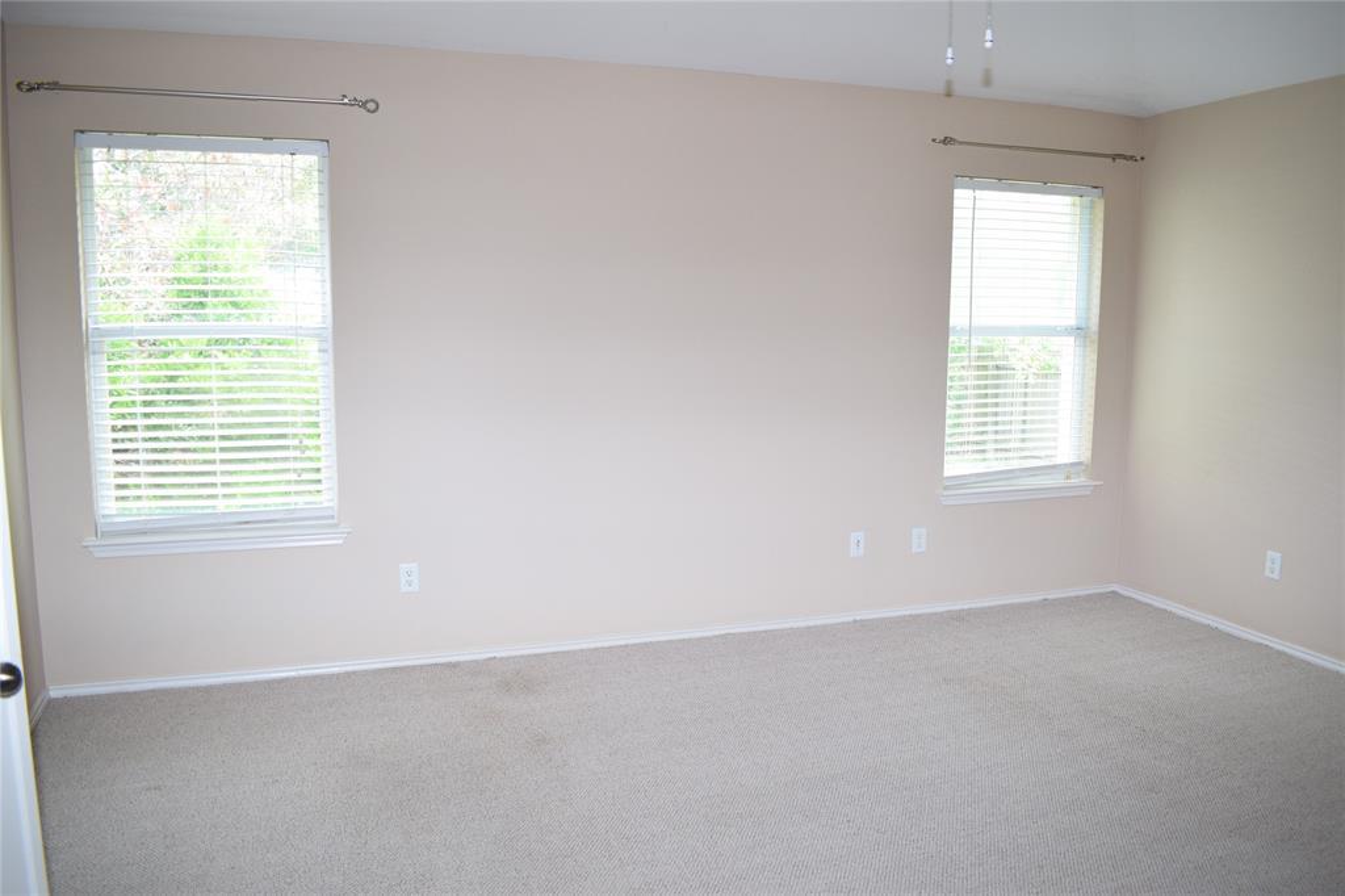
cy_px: 448
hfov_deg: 67.4
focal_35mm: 27
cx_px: 672
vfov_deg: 47.9
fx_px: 1008
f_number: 4.5
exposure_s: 1/80
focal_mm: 18
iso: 400
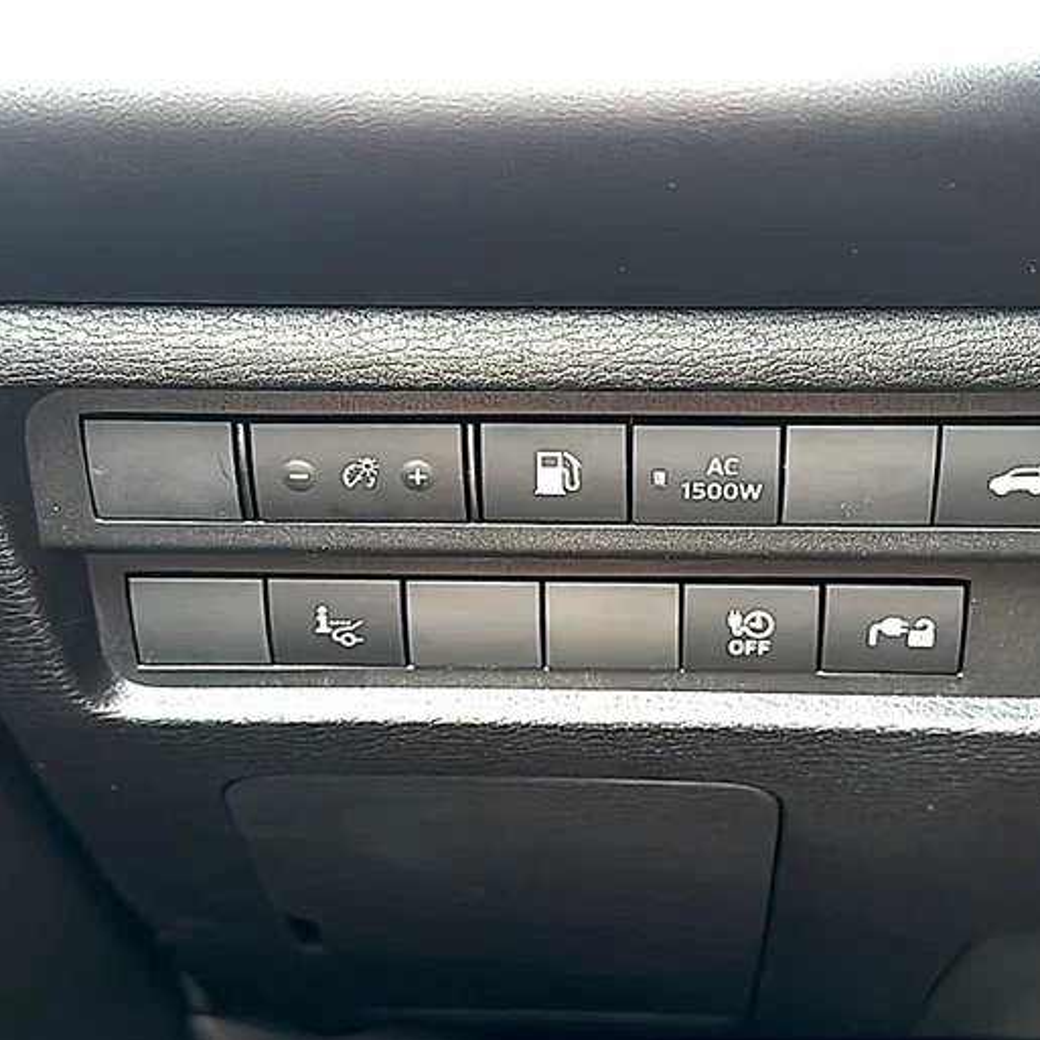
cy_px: 514
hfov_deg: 40.9
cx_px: 578
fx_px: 1394
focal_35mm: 41
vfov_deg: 40.9
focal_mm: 6.86
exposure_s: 1/40
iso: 640
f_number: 1.78
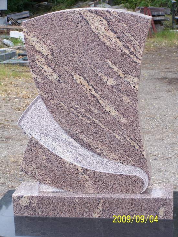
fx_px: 562
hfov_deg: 18.0
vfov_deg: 23.8
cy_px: 118
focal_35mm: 82
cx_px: 89
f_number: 3.2
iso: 80
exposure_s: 1/80
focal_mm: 13.7
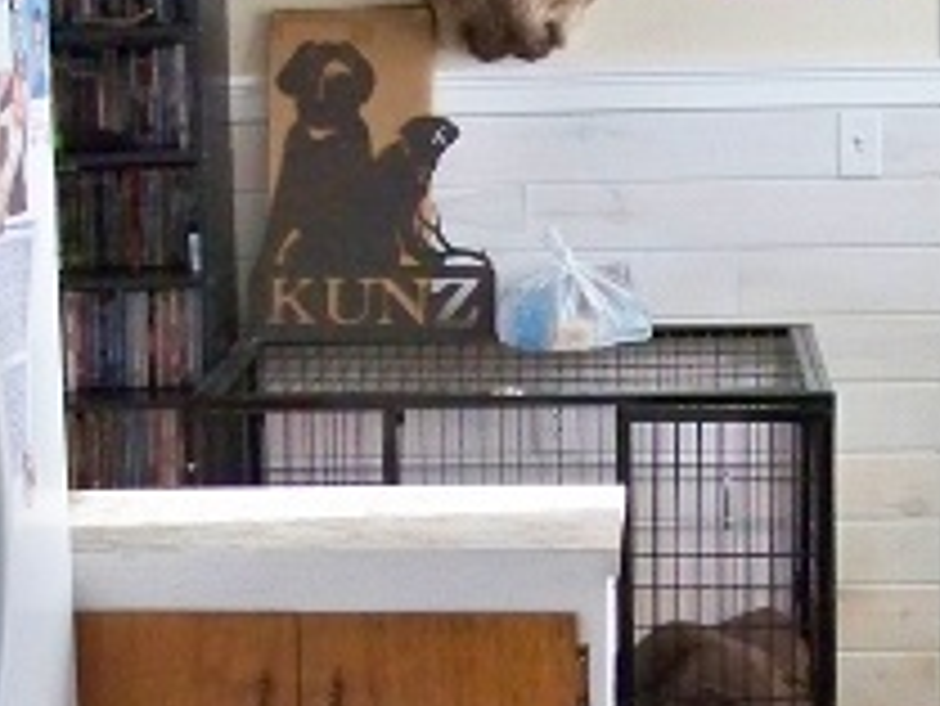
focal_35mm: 101
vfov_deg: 14.6
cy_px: 580
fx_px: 2744
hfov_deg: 19.4
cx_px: 454
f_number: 2.8
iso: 1000
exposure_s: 1/200
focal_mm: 5.85
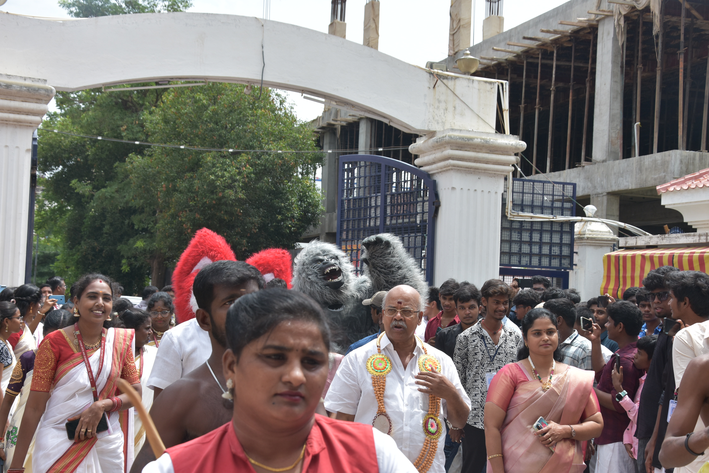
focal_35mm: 52
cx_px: 354
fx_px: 1034
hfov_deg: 37.8
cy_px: 236
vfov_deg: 25.8
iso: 250
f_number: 8
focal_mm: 35
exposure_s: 1/500
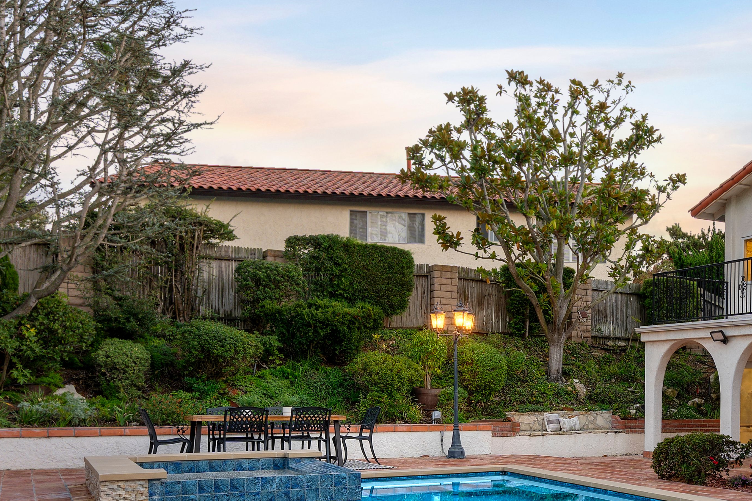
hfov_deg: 43.7
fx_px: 856
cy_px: 407
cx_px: 663
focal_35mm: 41
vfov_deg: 31.7
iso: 100
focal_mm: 16
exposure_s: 1/8
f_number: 8
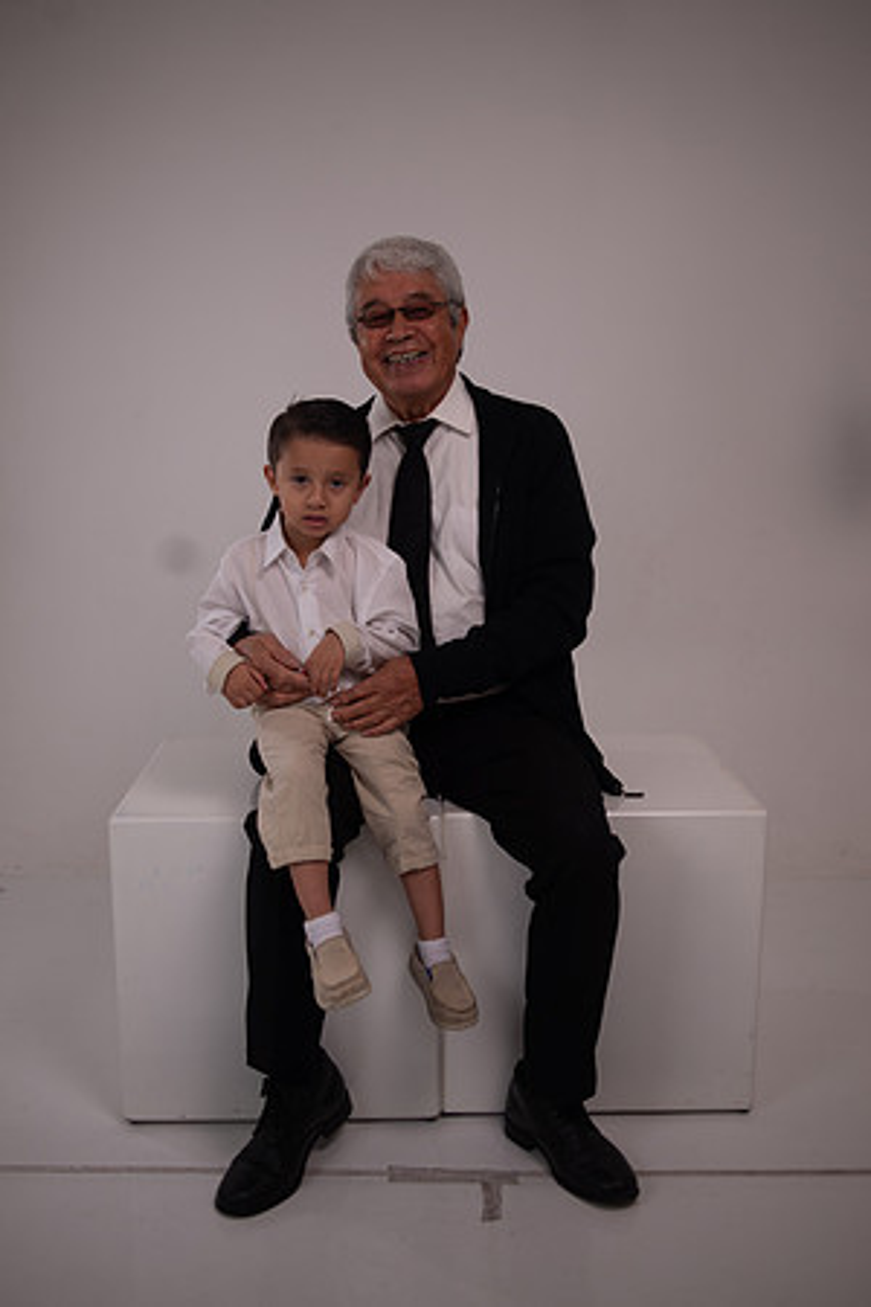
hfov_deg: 37.9
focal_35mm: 35
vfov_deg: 54.4
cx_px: 436
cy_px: 654
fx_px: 1270
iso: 100
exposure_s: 1/250
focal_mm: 35
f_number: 4
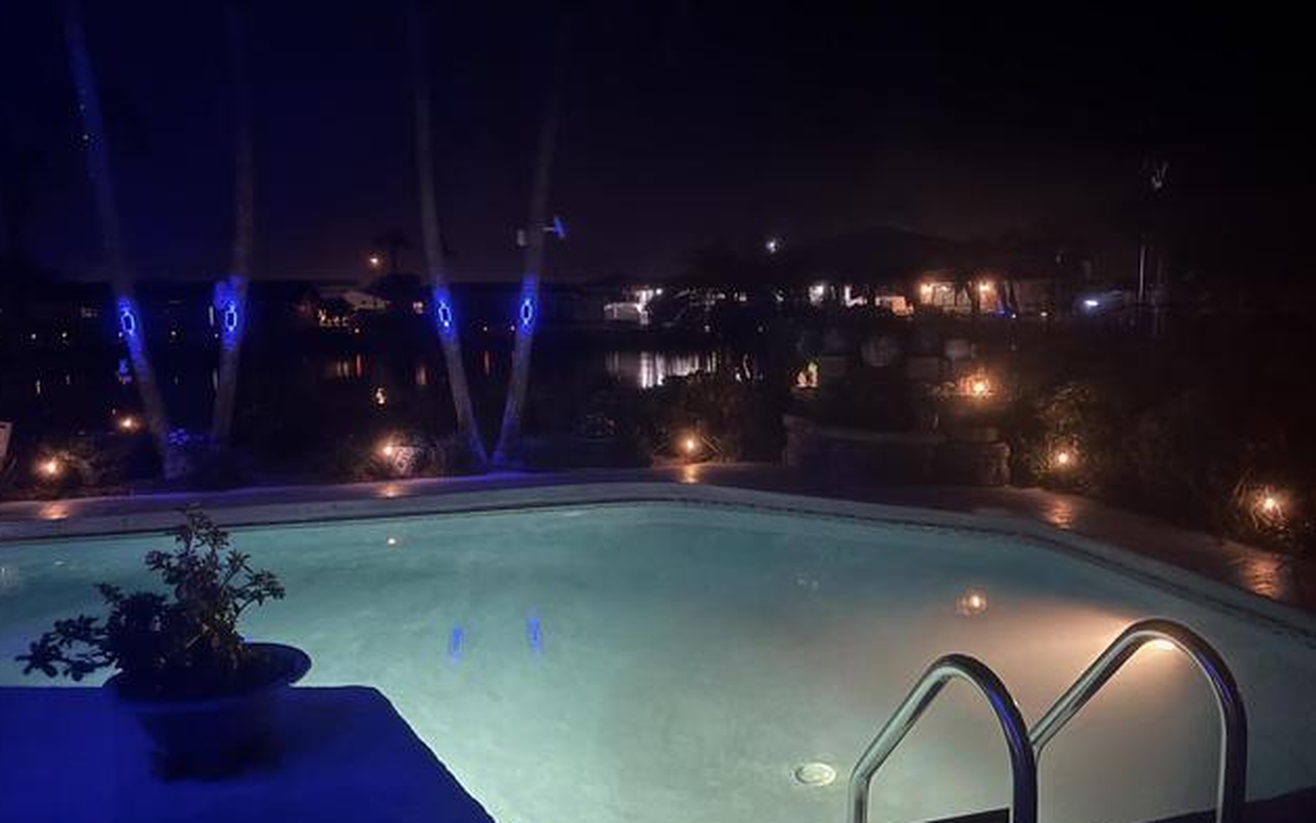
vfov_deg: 44.6
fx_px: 1004
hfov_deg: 66.5
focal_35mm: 28
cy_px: 418
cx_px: 654
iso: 800
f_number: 1.6
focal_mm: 5.96
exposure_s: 1/9
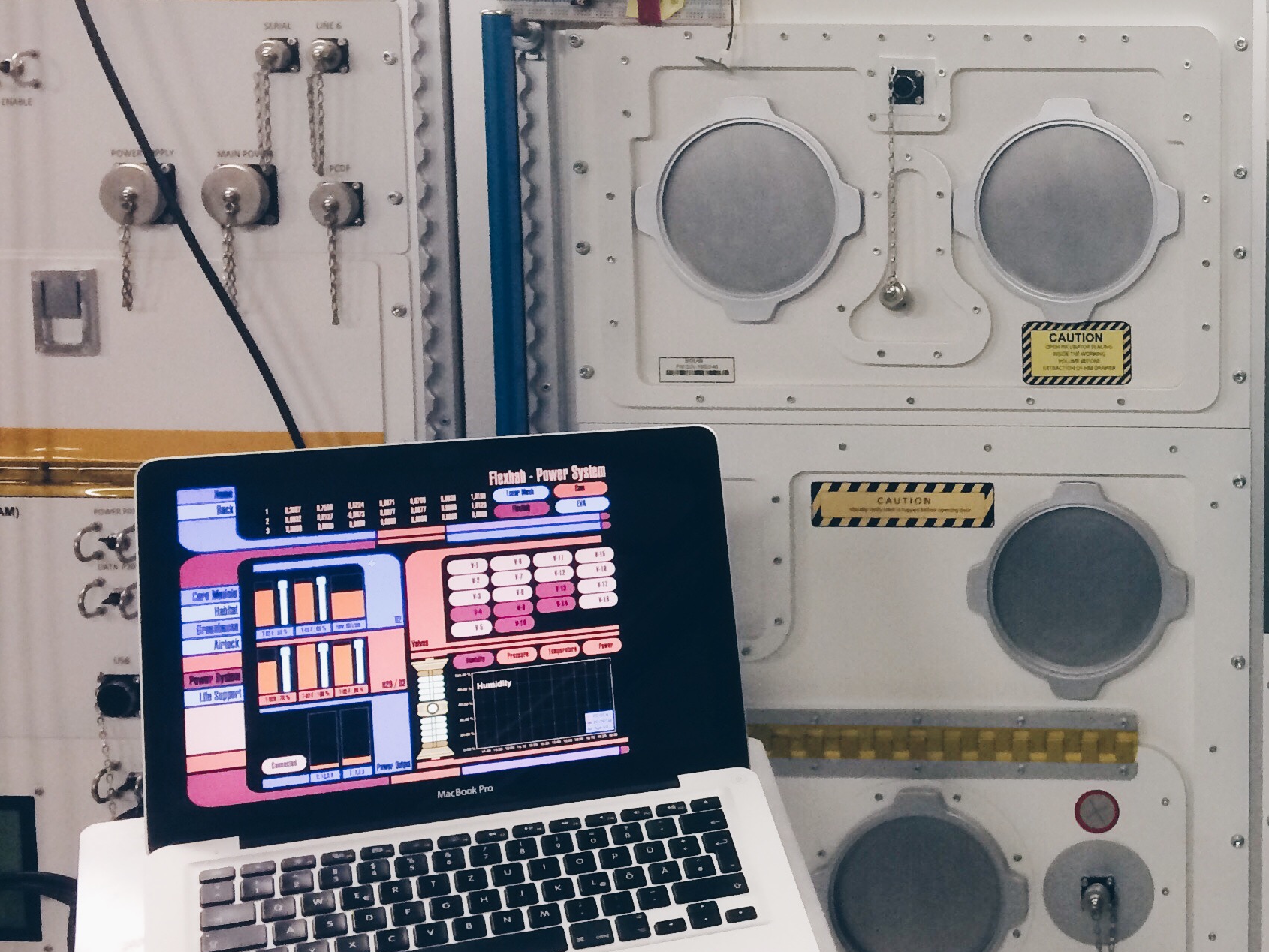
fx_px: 2053
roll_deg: -0.6
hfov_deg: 32.1
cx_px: 1224
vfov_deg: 25.9
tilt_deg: -8.1
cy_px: 306
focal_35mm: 56
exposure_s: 1/33
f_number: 2.2
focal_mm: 4.15
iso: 64
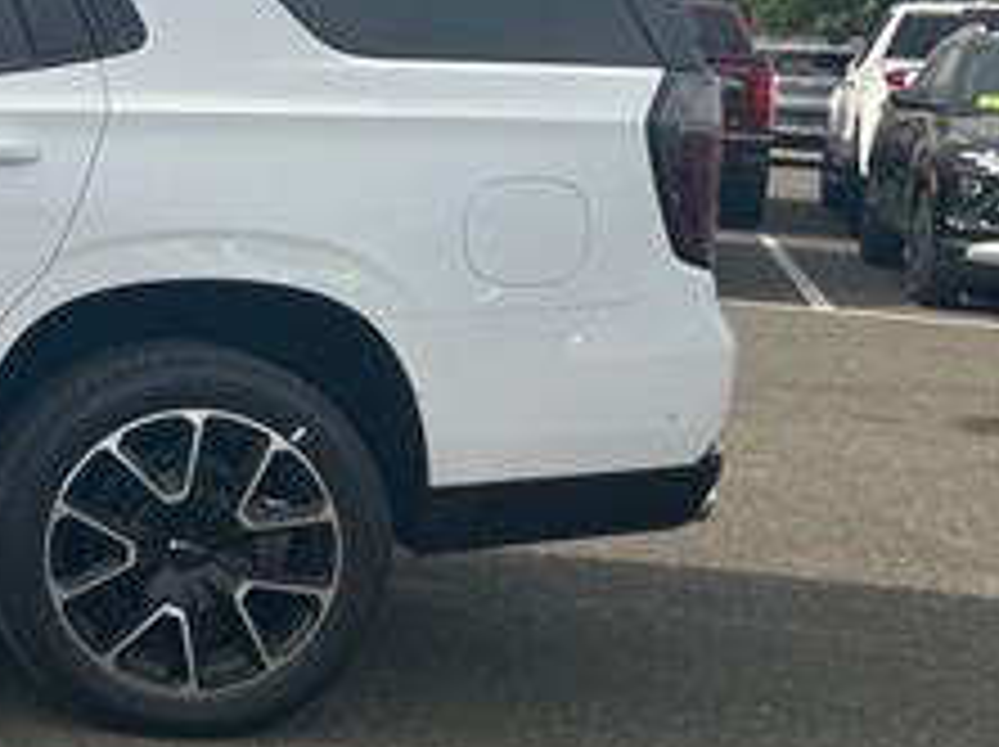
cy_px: 234
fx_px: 2162
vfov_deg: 19.5
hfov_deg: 22.2
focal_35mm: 75
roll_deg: -2.7
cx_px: -432
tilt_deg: -5.6
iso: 32
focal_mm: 4.2
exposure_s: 1/1689
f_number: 1.6
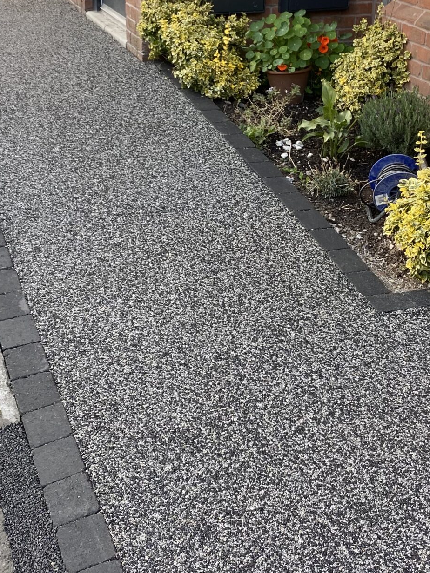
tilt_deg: -22.7
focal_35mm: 54
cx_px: 241
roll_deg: -1.1
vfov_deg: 35.5
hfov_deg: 27.0
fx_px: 895
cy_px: 262
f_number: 1.8
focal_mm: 4.25
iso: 32
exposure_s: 1/231
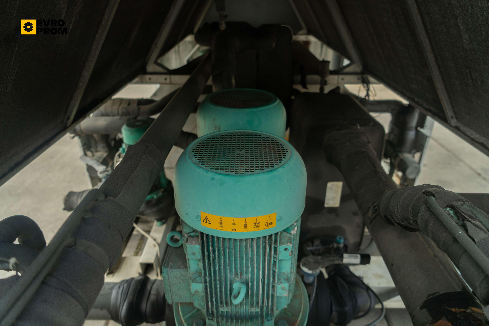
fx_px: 326
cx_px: 244
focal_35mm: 24
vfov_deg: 53.1
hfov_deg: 73.7
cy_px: 163
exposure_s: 1/100
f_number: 4
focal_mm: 24
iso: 250
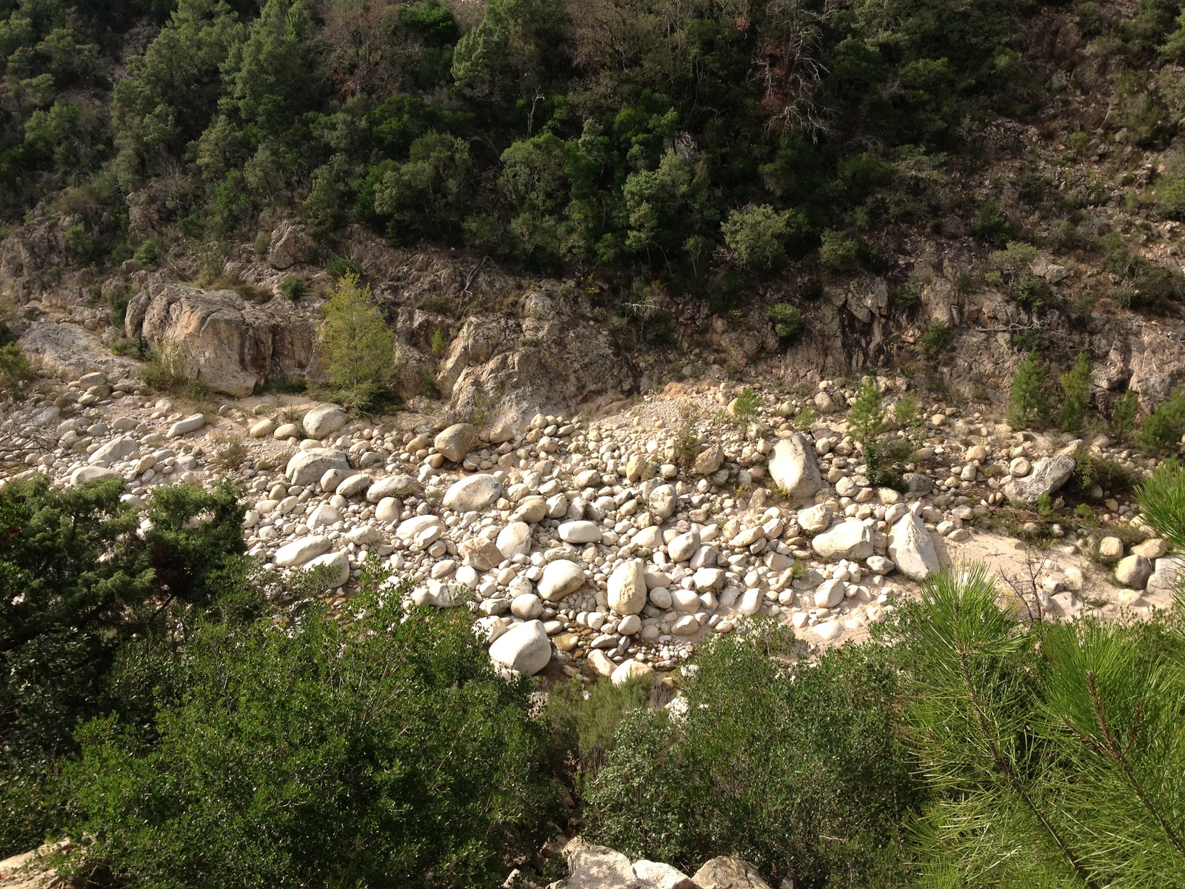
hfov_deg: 52.6
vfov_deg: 40.7
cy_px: 444
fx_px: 1198
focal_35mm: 35
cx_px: 592
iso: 64
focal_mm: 4.28
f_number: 2.4
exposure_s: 1/986
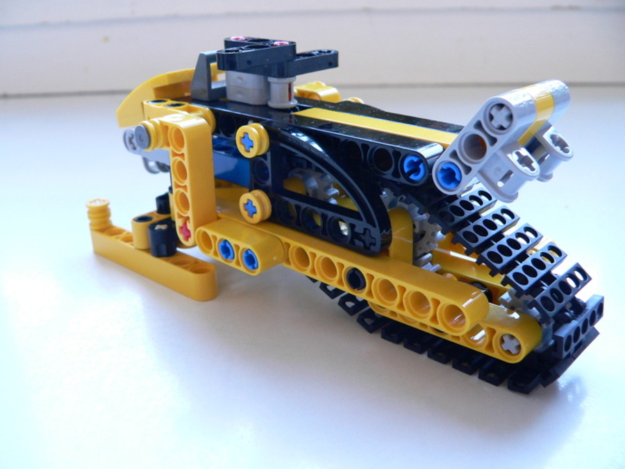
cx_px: 312
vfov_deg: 39.7
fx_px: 650
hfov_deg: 51.4
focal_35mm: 36
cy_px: 234
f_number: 2.8
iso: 200
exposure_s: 1/20
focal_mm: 6
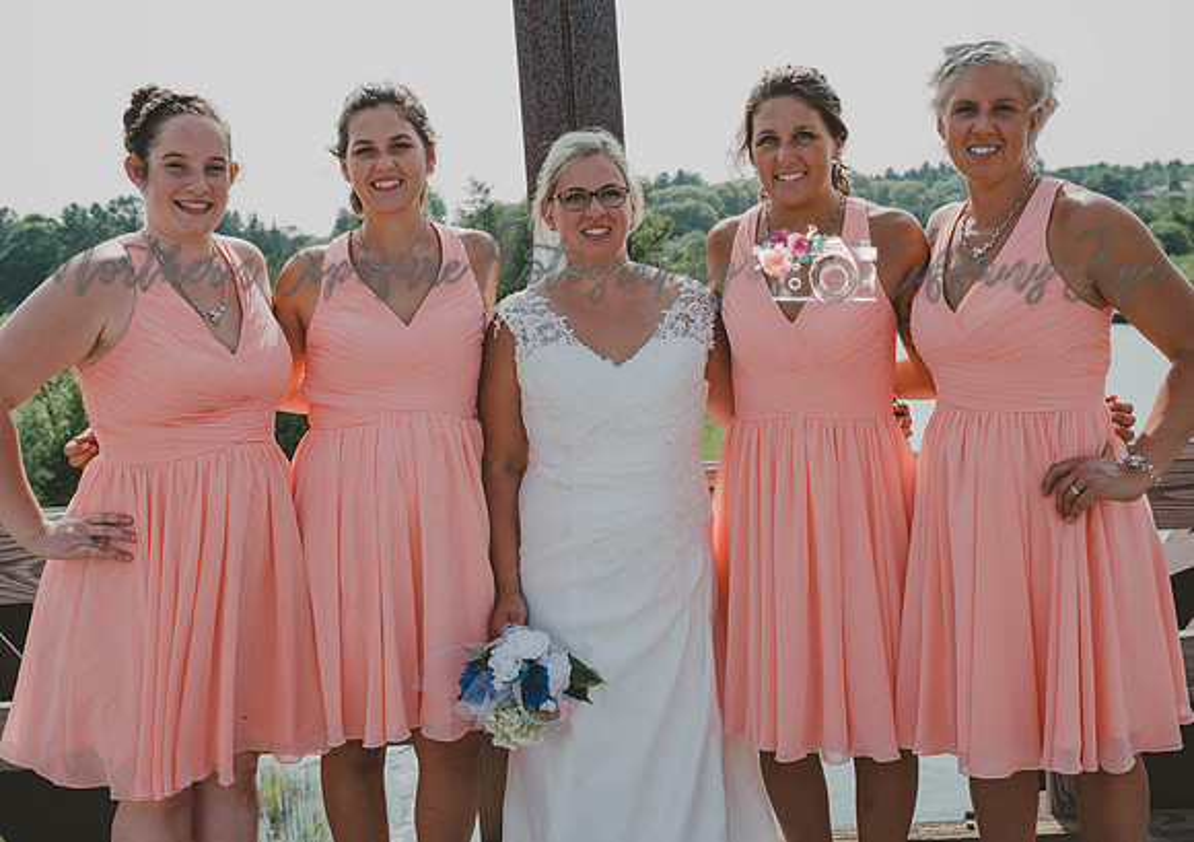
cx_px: 561
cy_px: 421
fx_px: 1517
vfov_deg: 31.0
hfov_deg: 42.9
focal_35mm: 45
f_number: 5.6
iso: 100
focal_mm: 38
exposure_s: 1/250
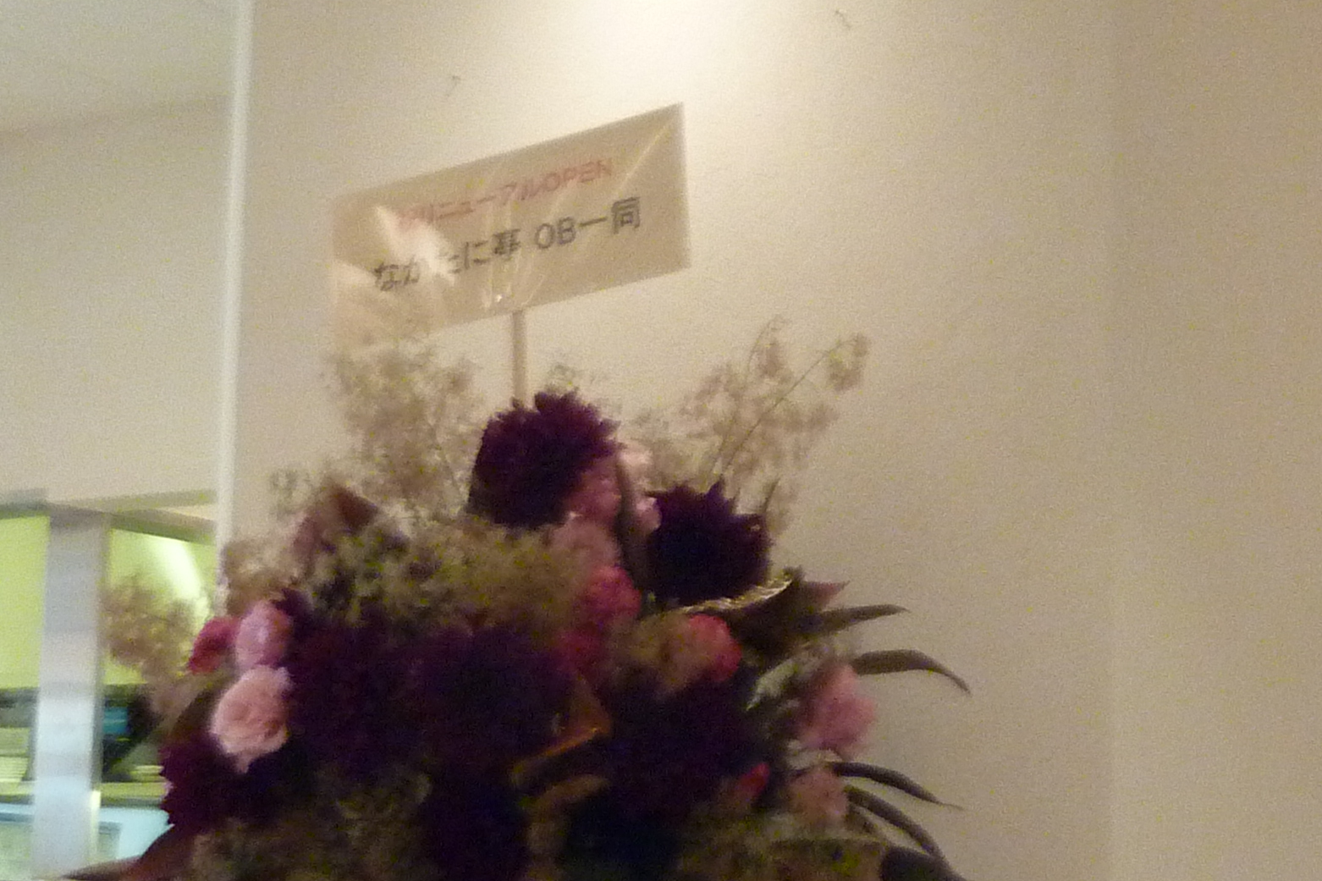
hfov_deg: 27.0
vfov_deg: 18.1
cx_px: 731
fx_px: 2754
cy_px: 580
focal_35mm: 75
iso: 400
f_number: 3.4
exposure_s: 1/15
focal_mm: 5
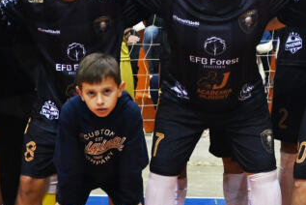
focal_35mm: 184
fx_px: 1565
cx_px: 300
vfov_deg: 7.5
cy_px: 55
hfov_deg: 11.1
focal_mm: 38
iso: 2200
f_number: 4.2
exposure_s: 1/60
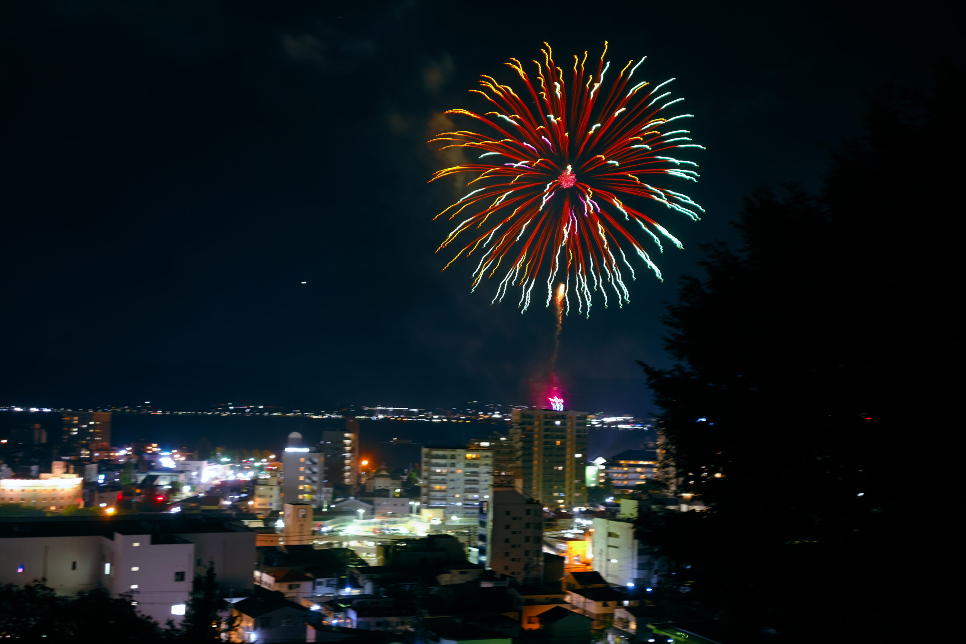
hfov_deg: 47.4
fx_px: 1100
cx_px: 483
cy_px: 322
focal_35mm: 41
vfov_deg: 32.6
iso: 200
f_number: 2.8
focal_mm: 27
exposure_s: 3.2
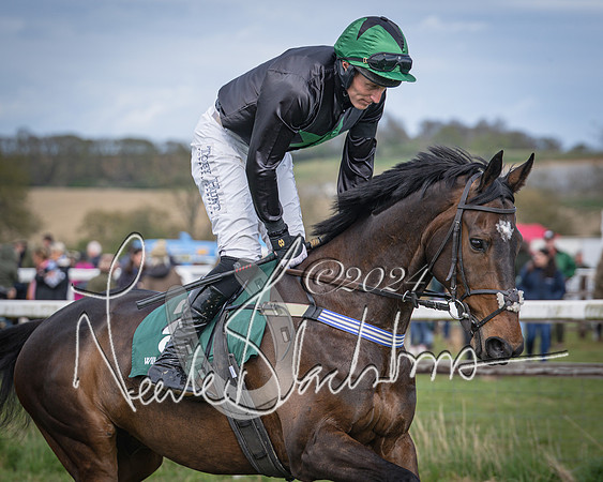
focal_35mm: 169
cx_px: 390
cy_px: 257
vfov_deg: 9.1
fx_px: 3019
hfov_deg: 11.4
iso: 100
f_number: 2.8
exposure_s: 1/1000
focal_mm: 89
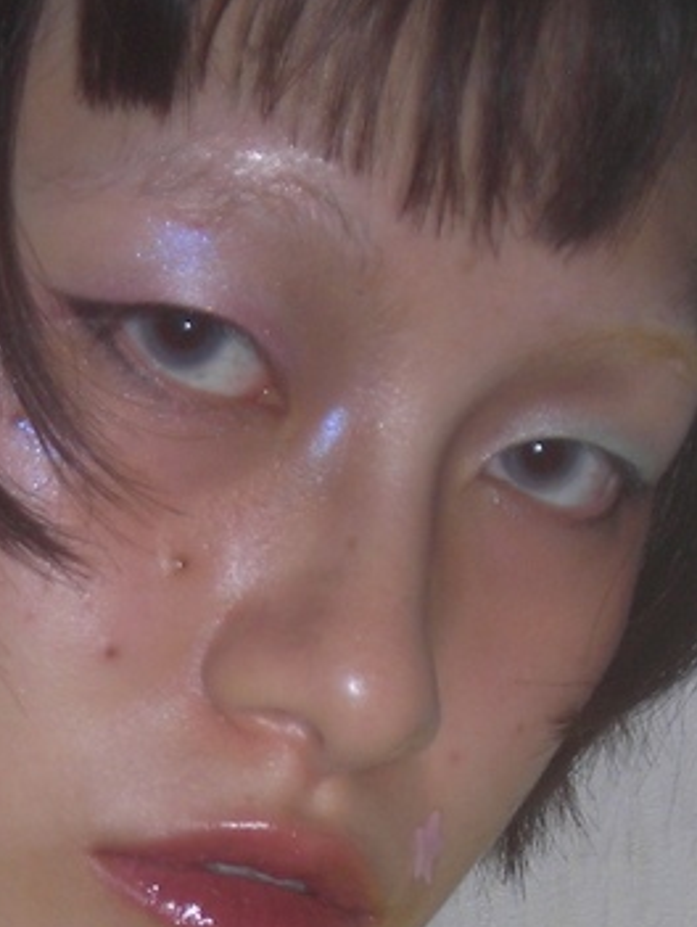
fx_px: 3377
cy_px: 887
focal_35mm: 126
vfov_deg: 15.4
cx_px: 235
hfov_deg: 11.8
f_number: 3.3
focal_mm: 6.8
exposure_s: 1/60.1
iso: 50
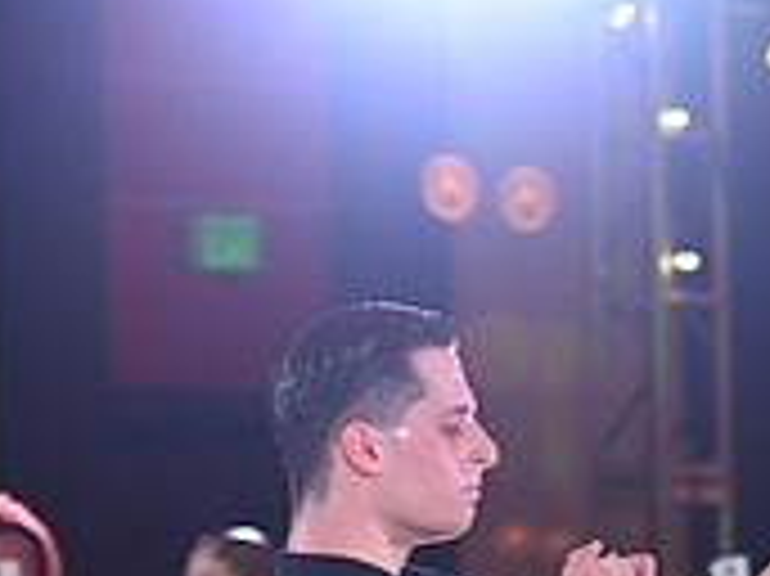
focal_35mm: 378
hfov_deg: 5.2
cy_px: 968
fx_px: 8402
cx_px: 606
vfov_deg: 3.9
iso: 5000
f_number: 6.3
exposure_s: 1/400
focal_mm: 116
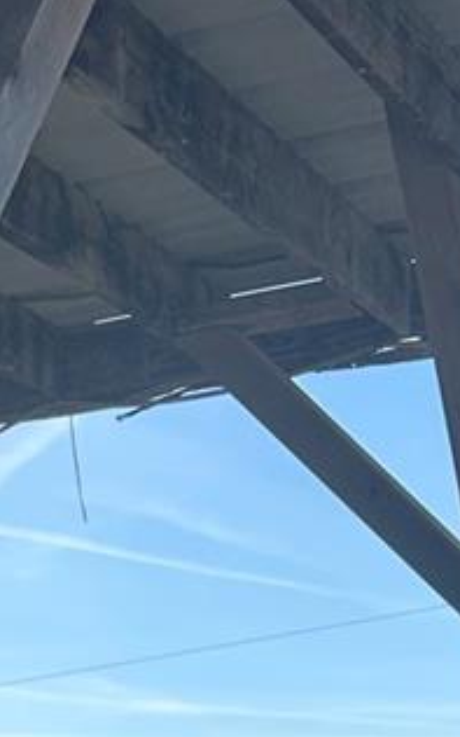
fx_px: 2693
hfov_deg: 9.6
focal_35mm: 134
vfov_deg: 12.4
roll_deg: +1.9
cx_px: -117
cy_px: 1745
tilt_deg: -17.9
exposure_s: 1/1838
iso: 50
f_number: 1.5
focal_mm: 5.7
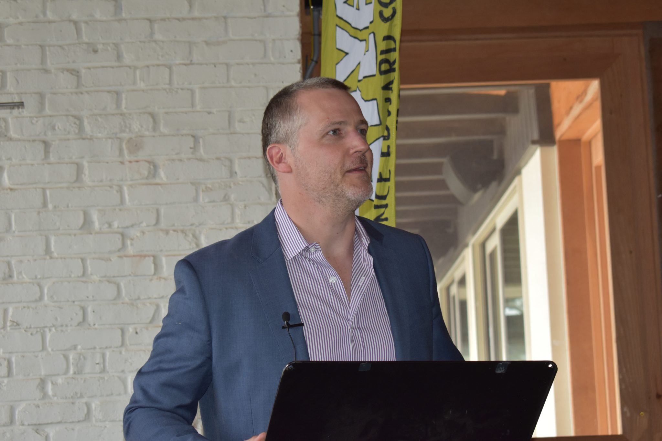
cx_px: 331
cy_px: 220
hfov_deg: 24.6
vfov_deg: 16.6
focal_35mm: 82
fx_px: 1517
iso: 720
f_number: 5.6
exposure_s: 1/125
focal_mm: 55
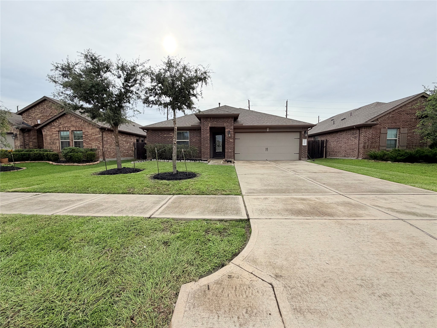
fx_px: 177
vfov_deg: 85.7
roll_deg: -0.2
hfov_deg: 102.1
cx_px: 218
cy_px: 164
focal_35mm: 14
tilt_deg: -3.5
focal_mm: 2.22
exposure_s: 1/942
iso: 25
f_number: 2.2
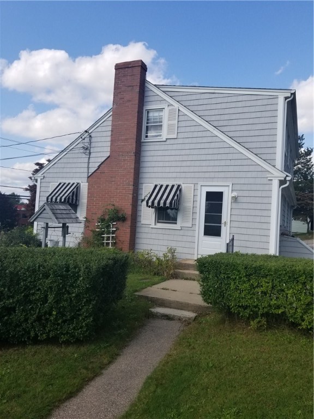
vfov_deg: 67.3
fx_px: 314
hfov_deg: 53.1
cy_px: 210
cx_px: 157
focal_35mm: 26
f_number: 1.7
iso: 50
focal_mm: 4.25
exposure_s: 1/1820
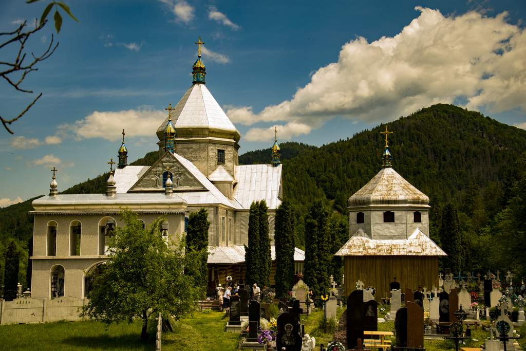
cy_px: 176
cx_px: 263
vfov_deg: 26.5
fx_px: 745
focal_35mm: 51
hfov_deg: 38.9
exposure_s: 1/640
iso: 100
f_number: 4.2
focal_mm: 34
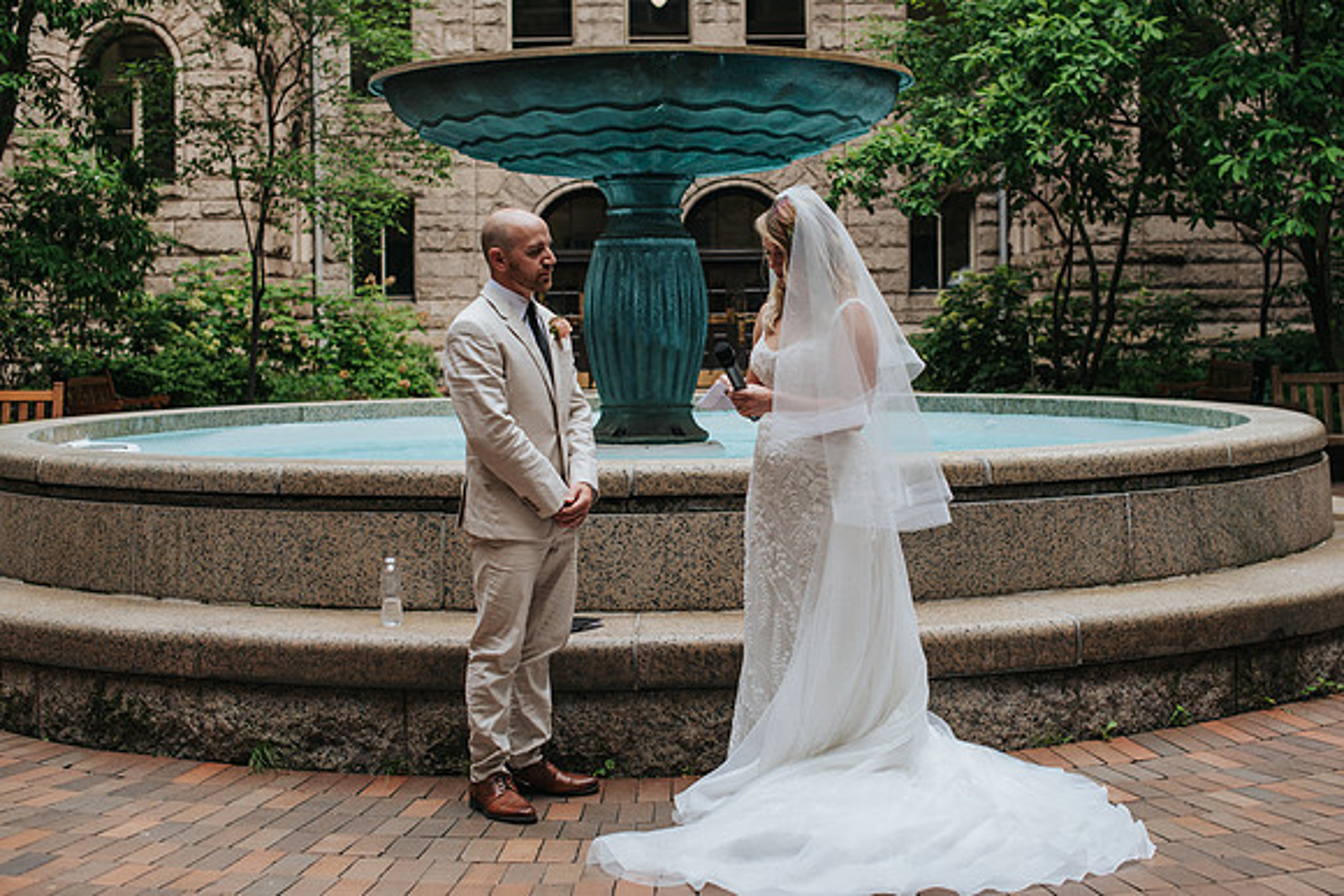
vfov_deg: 25.0
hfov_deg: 36.7
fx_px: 2022
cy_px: 411
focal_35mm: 54
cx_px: 728
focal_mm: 50
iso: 280
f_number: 4
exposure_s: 1/400
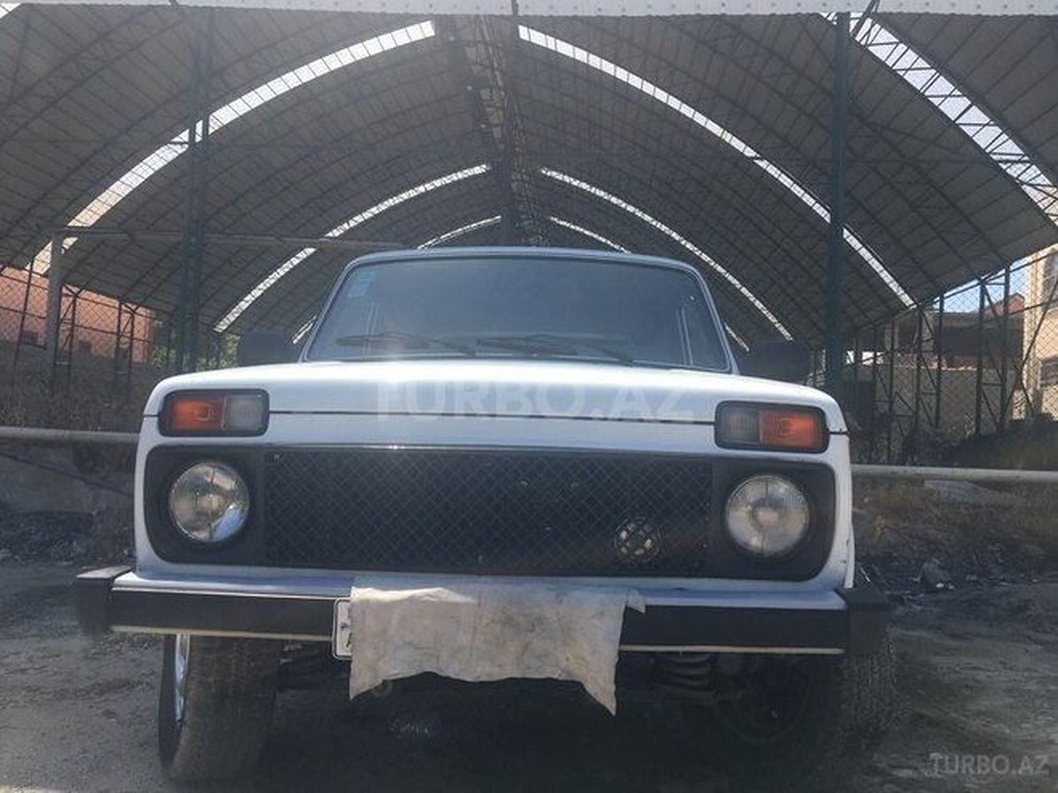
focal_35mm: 29
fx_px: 886
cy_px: 396
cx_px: 529
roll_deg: -2.8
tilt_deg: +1.7
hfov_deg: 61.7
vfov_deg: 48.2
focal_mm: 4.15
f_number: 2.2
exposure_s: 1/974
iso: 25
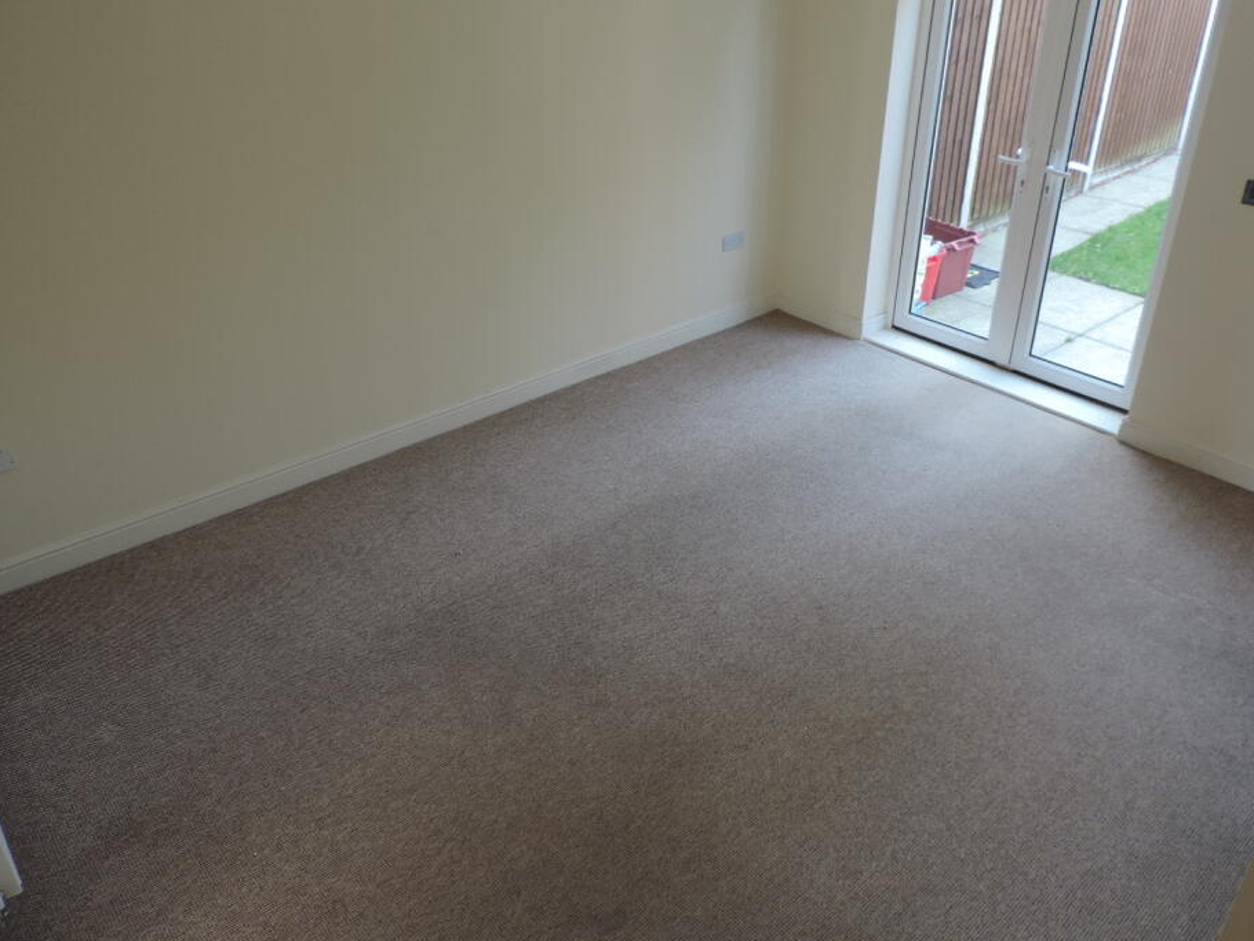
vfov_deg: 51.3
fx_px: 978
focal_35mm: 27
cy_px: 417
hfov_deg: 65.3
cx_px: 659
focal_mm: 4.3
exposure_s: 1/30
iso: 100
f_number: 3
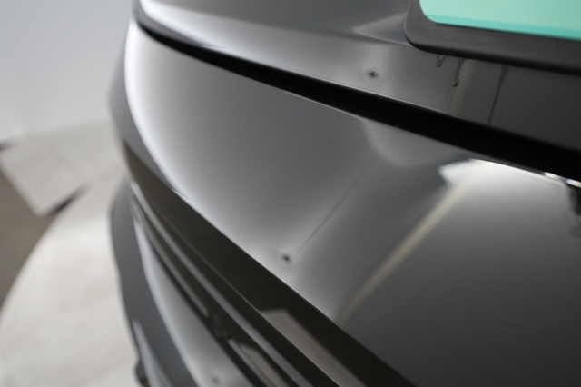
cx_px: 290
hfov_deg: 65.5
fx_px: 452
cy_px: 194
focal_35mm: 28
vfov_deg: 46.4
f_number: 4.5
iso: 2000
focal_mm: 28
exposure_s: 1/100
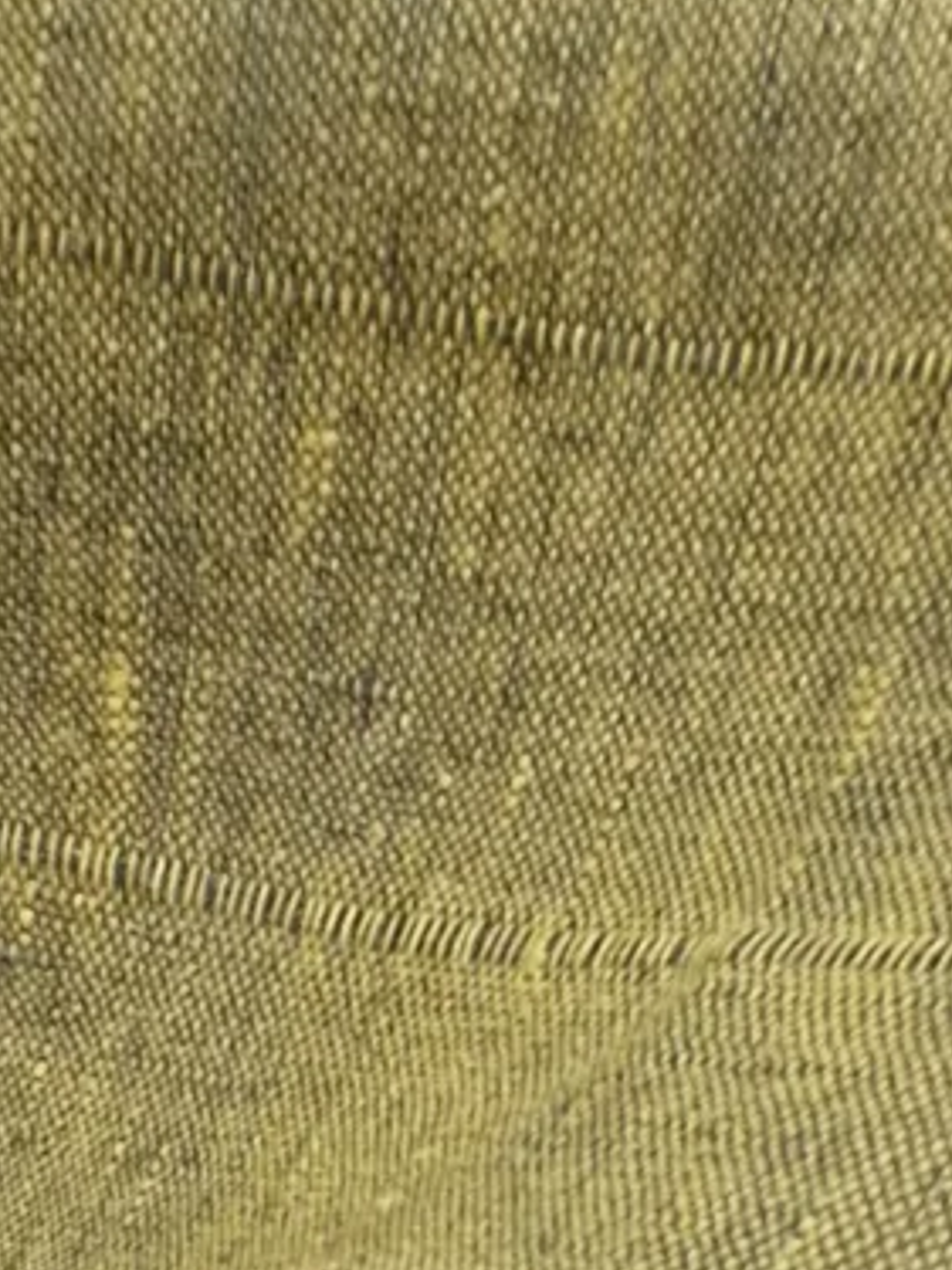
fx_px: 3009
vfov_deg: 19.9
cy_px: 2012
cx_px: 593
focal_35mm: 82
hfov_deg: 18.0
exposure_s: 1/50
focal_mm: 1.64
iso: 40
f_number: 2.2
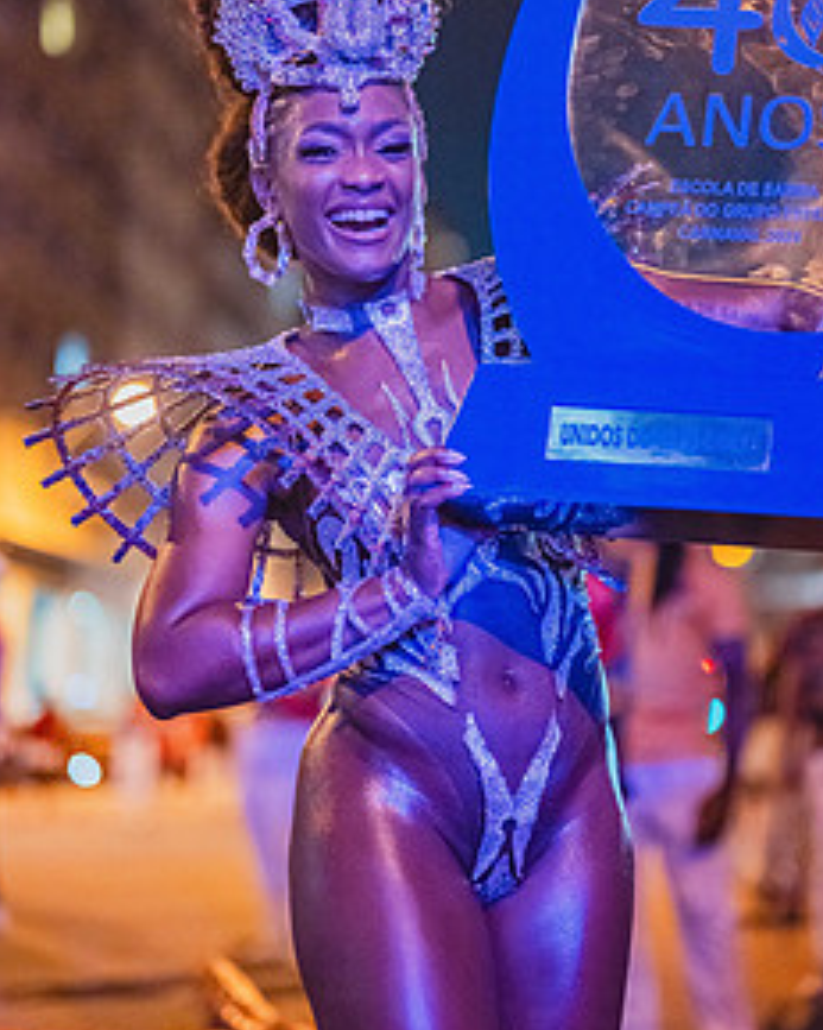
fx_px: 2224
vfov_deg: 25.9
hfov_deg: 20.9
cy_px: 335
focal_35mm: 73
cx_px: 524
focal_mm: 50
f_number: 1.2
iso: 6400
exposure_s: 1/250
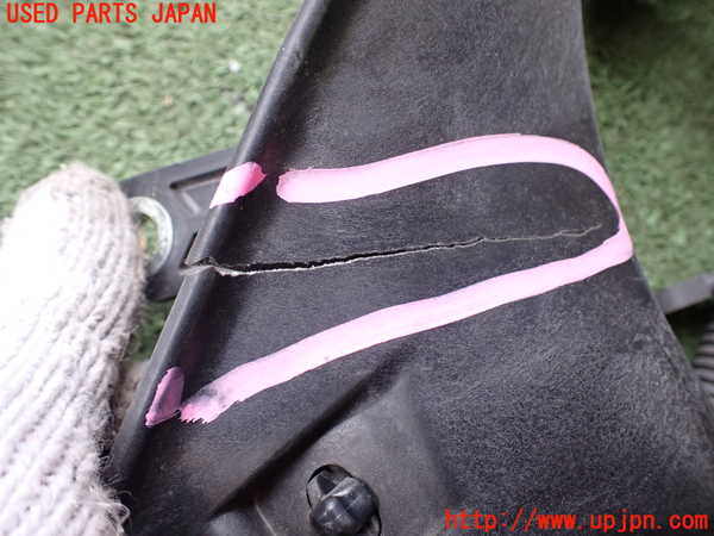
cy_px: 268
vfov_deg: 46.8
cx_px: 357
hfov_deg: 60.0
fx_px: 619
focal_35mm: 30
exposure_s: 1/125
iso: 250
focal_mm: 5.4
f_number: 2.3
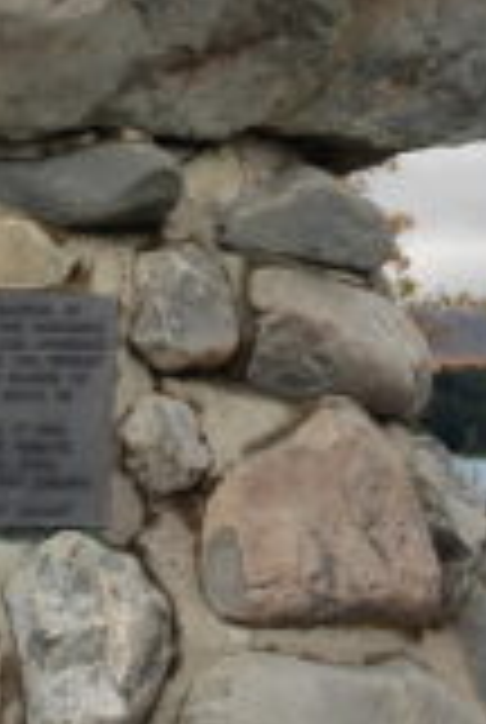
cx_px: -65
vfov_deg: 15.8
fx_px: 2531
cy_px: -81
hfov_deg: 10.8
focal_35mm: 126
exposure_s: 1/250
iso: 640
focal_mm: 27
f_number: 10
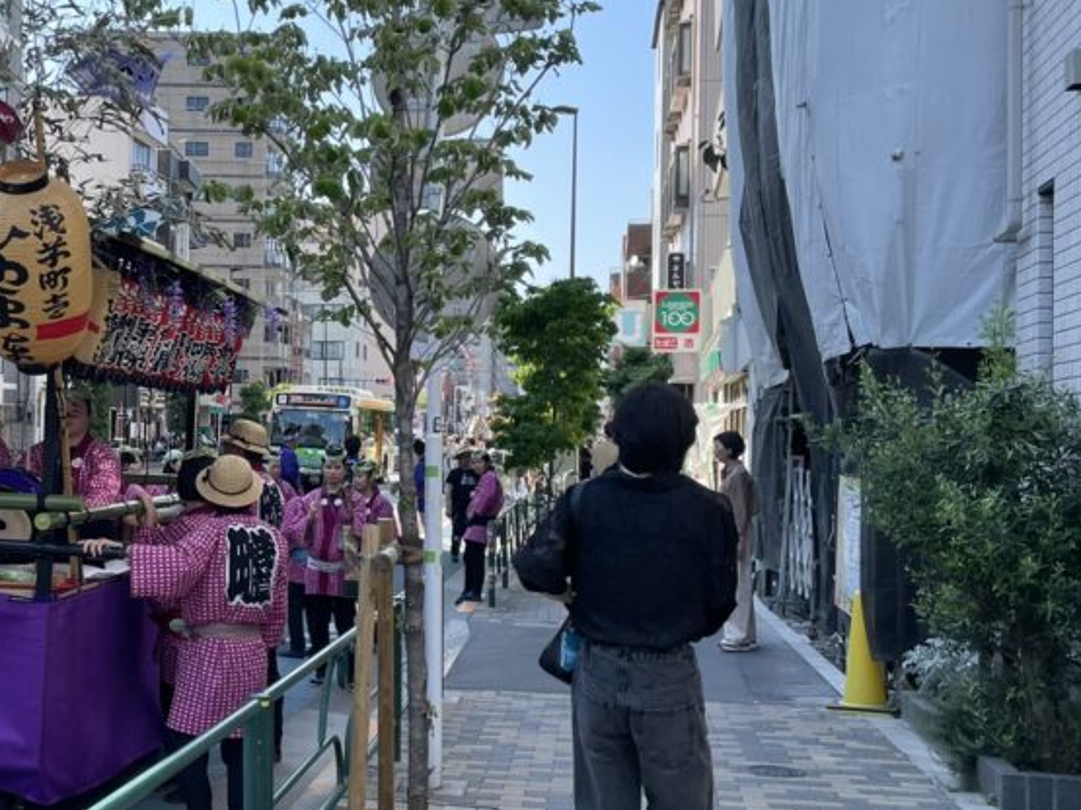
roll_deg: -1.7
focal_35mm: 48
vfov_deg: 30.3
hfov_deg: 38.3
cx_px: 224
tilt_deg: +0.1
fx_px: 1499
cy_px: 401
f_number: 1.6
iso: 32
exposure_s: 1/855
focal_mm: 4.2
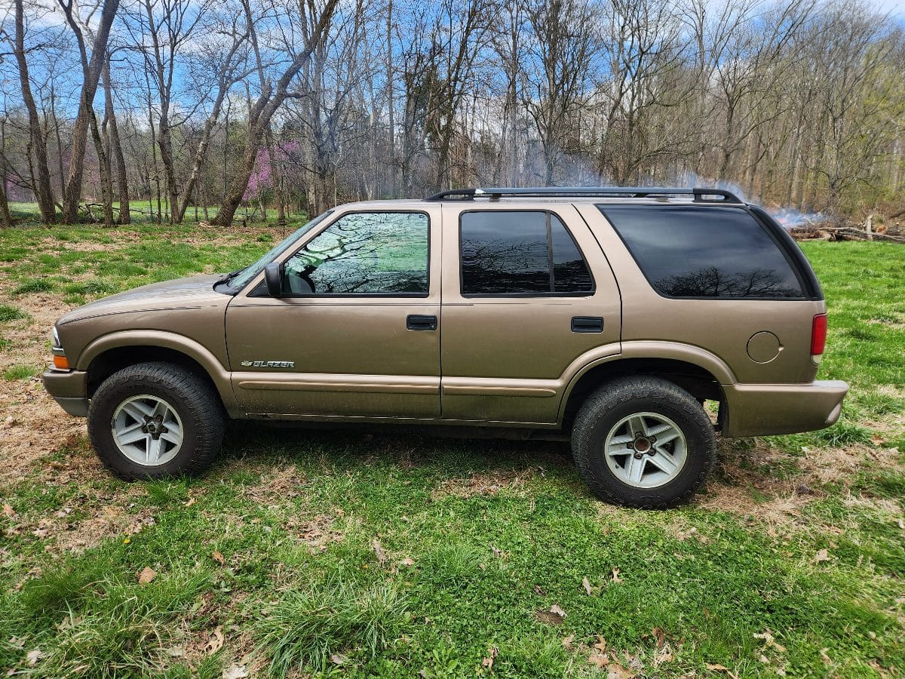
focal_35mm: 23
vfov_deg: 58.9
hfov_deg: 73.9
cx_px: 452
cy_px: 340
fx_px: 601
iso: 20
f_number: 1.8
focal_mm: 5.4
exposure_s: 1/475
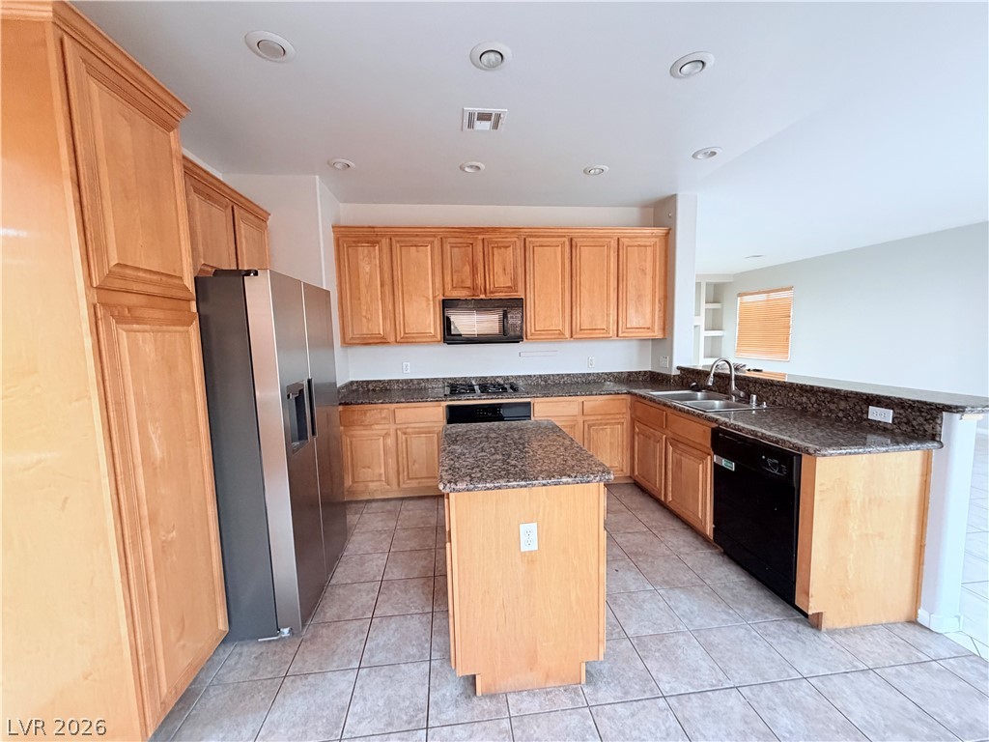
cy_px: 371
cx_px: 494
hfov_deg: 102.1
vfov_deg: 85.7
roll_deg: +1.8
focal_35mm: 14
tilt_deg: -5.3
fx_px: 400
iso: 400
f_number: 2.2
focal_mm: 2.22
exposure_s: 1/60
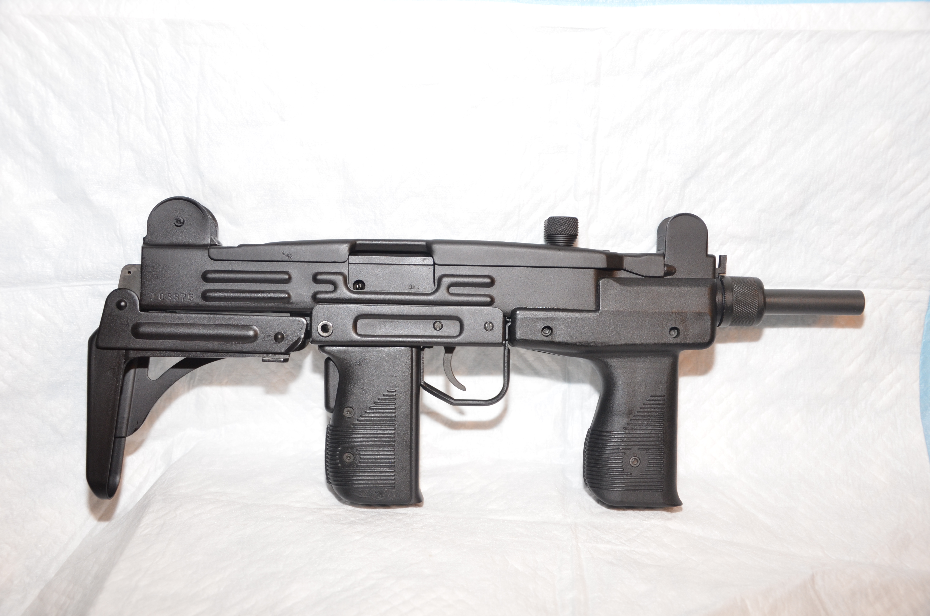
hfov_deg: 46.5
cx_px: 465
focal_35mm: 42
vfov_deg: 31.8
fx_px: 1083
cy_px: 308
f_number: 4
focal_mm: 28
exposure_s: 1/60
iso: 800
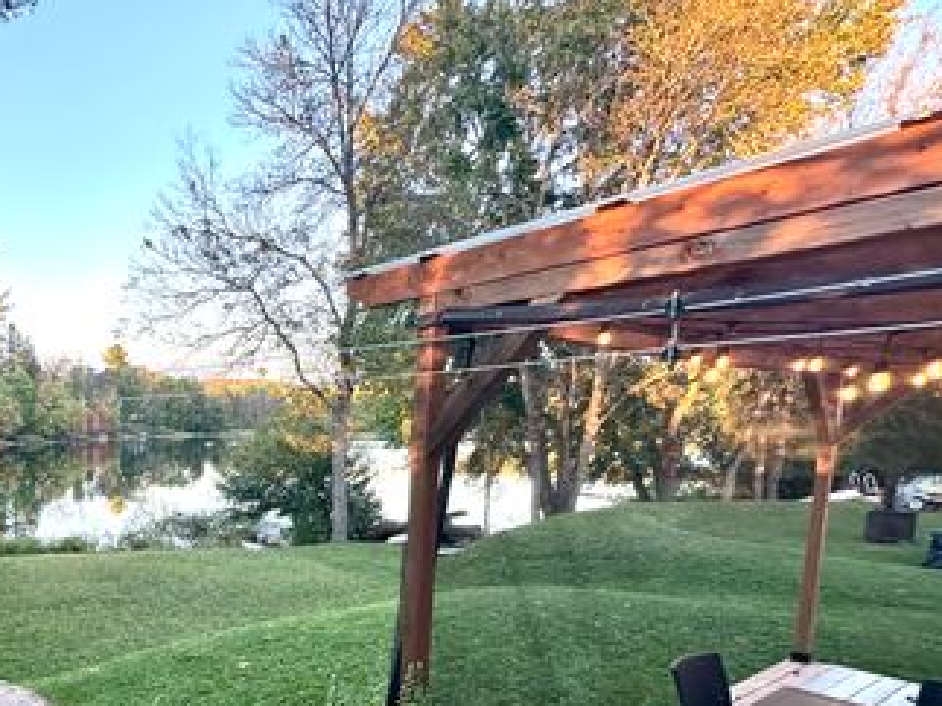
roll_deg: -1.8
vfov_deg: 50.6
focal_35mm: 26
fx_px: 707
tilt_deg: -10.0
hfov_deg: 62.5
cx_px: 210
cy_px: 540
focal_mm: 2.22
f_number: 2.2
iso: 125
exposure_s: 1/120
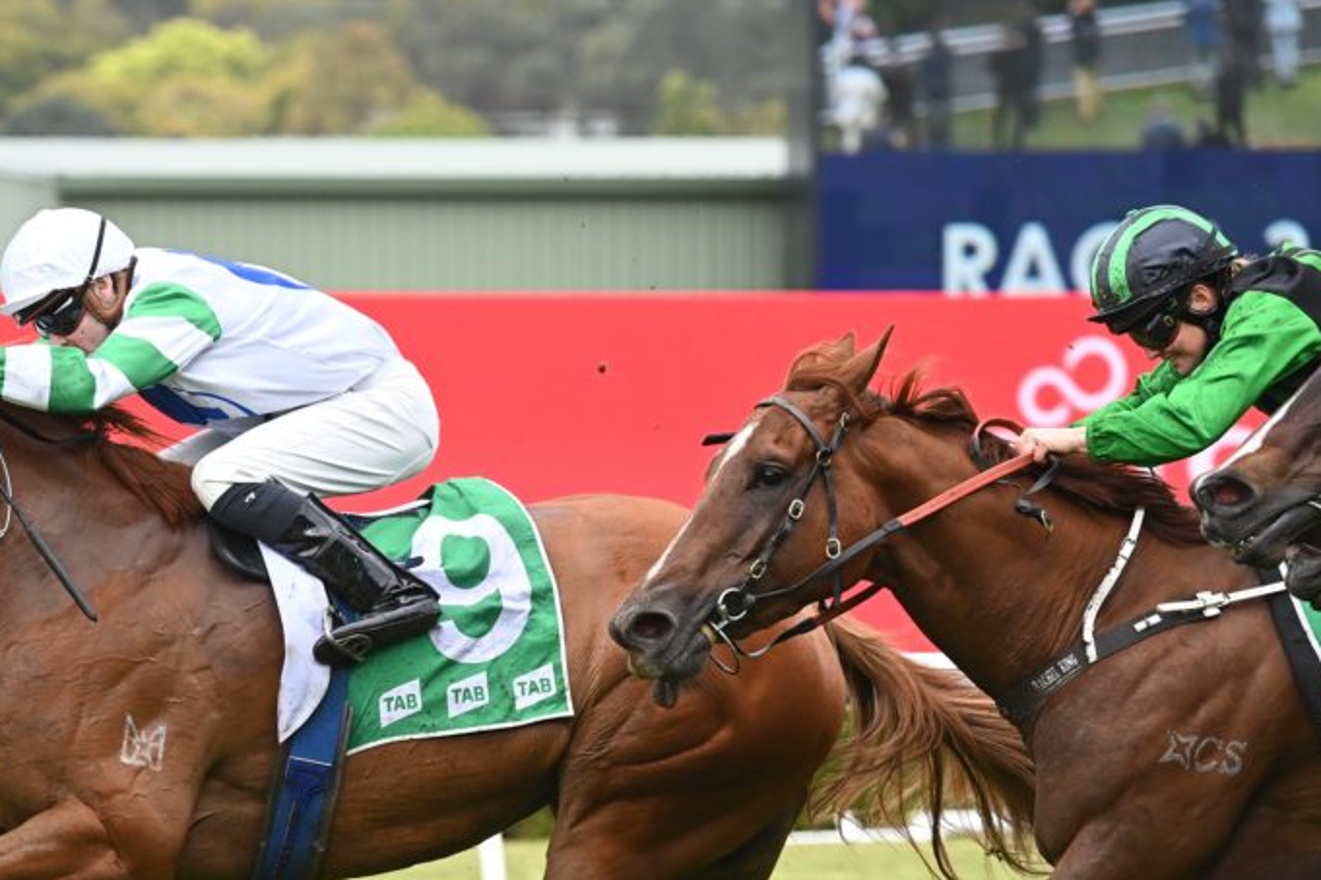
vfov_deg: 4.2
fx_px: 12145
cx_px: 384
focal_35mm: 331
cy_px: 644
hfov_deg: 6.2
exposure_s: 1/1600
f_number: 5.3
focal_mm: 220
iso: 1100
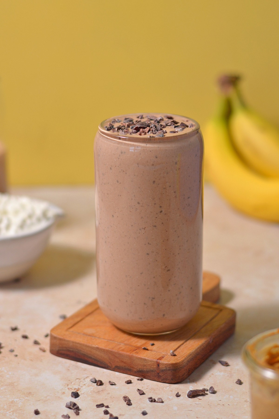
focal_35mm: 75
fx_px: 872
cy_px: 210
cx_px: 140
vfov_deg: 27.0
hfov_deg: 18.2
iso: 200
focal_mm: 50
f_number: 3.2
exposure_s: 1/500
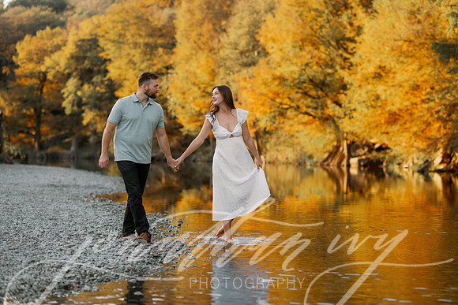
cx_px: 229
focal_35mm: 85
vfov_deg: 16.1
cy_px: 152
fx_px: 1082
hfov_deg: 23.9
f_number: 2.2
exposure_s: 1/250
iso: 125
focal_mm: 85
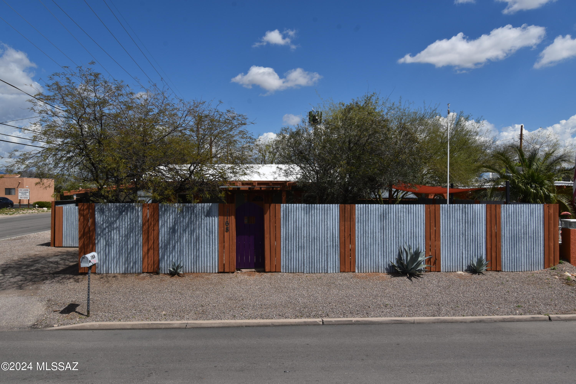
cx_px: 288
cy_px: 192
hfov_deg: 61.9
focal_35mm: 30
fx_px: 480
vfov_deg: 43.6
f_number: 14
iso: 100
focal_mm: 20
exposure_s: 1/200
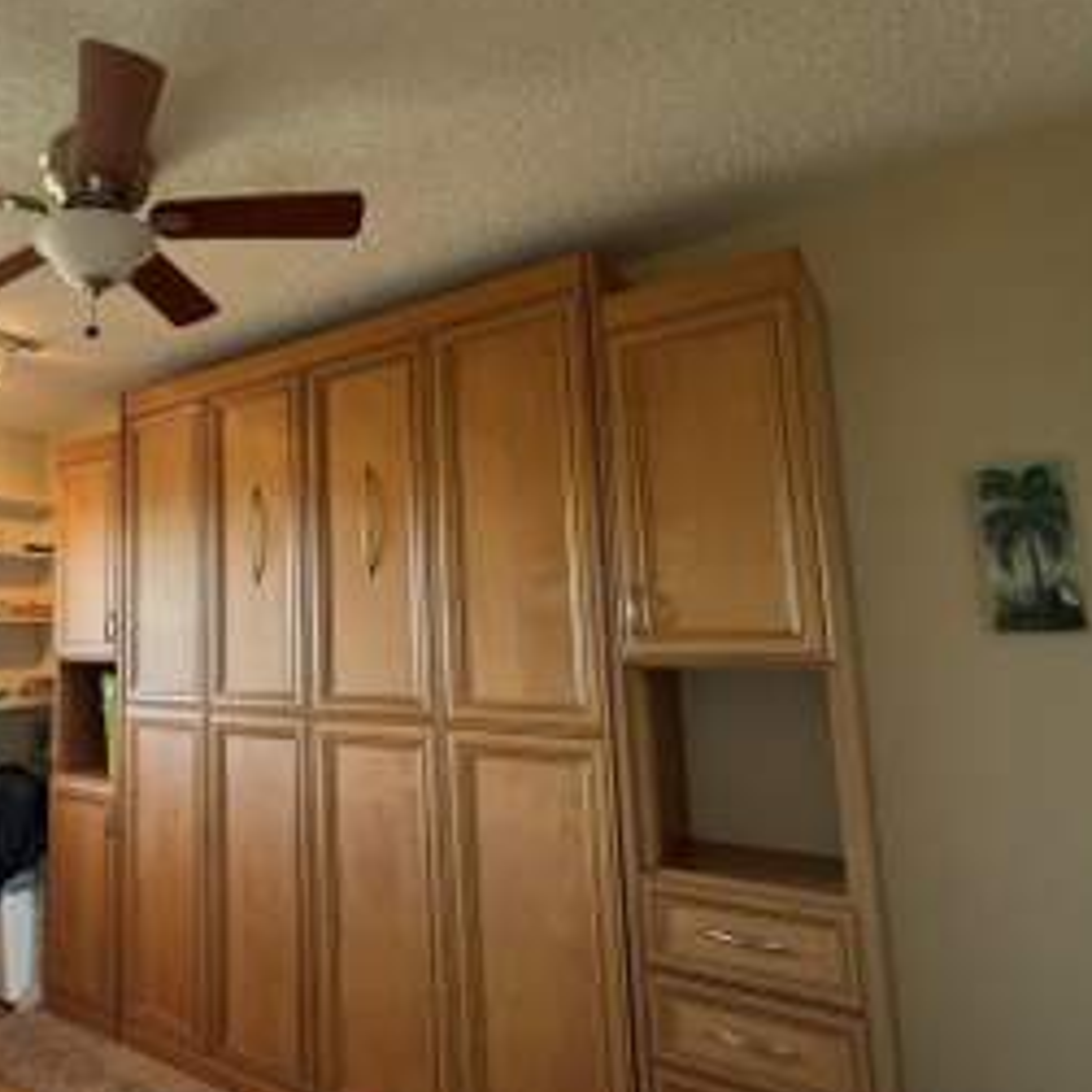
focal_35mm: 22
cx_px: 174
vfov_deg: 69.6
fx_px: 785
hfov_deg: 62.0
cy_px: 548
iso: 250
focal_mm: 1.57
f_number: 1.8
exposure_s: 1/120
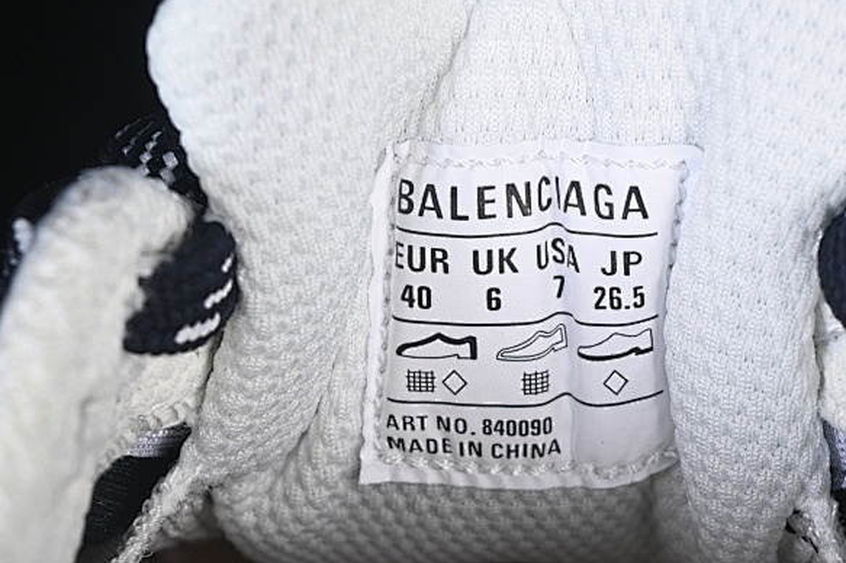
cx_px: 517
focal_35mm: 139
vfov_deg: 9.8
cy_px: 379
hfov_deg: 14.8
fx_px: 3265
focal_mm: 50
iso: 160
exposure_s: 1/60
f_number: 6.3
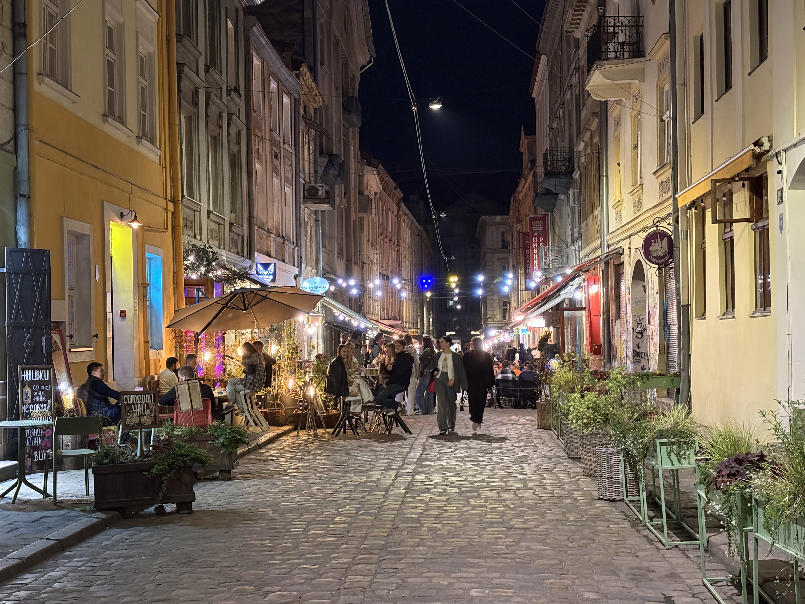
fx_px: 1209
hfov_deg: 36.8
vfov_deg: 28.0
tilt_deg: +1.7
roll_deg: +0.8
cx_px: 402
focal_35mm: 52
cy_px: 302
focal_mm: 5.96
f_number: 1.6
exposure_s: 1/25
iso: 400
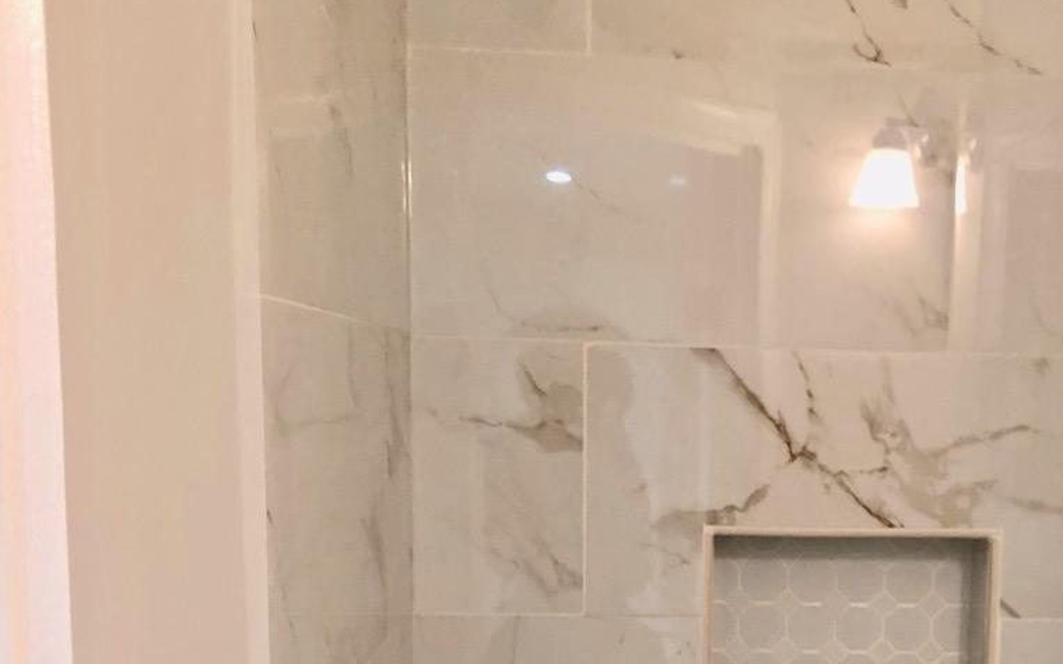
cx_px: 793
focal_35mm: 60
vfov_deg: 21.0
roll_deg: -0.6
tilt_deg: -8.4
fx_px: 1738
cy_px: 642
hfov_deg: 33.4
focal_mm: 3.99
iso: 40
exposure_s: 1/15
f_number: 1.8
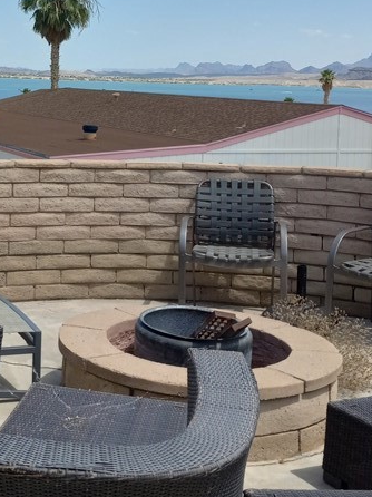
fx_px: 889
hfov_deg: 23.1
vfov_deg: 30.6
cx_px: 42
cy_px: 113
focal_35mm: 62
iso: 40
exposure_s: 1/1972
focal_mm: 3.94
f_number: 1.8
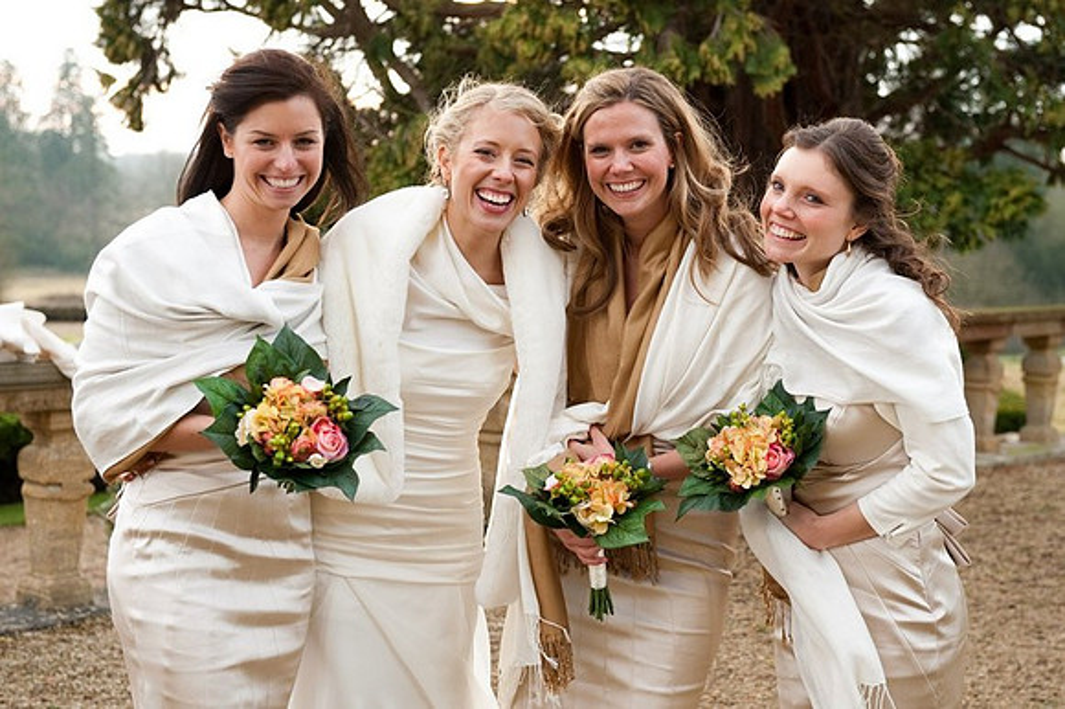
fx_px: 1715
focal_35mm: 58
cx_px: 532
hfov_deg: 34.5
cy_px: 354
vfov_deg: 23.4
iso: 800
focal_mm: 58
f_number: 4
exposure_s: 1/400
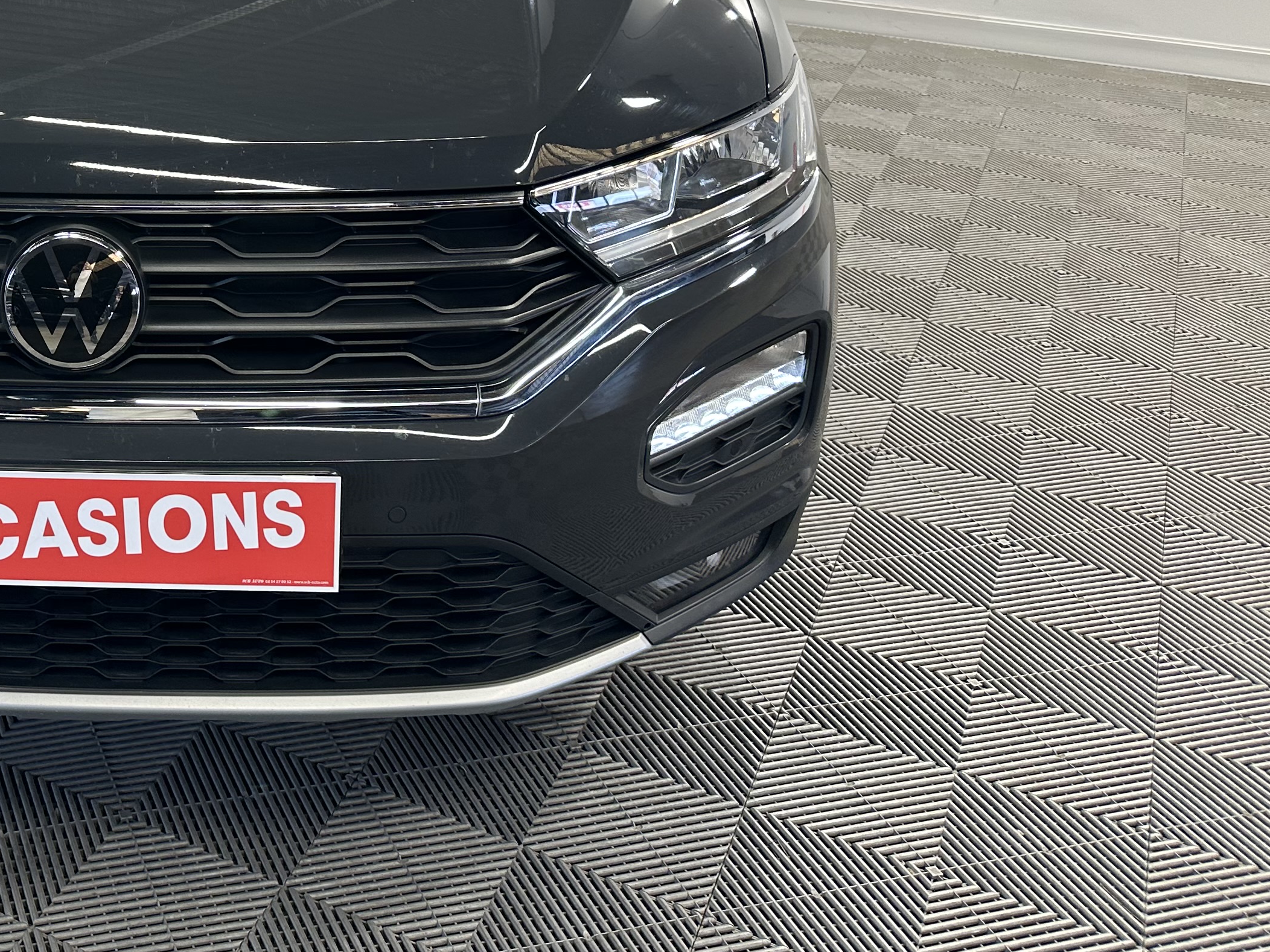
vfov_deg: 30.5
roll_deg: -0.4
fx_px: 1688
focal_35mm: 46
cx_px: 64
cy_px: 141
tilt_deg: -18.2
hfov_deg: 37.7
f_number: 1.78
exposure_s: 1/100
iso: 80
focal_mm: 6.86
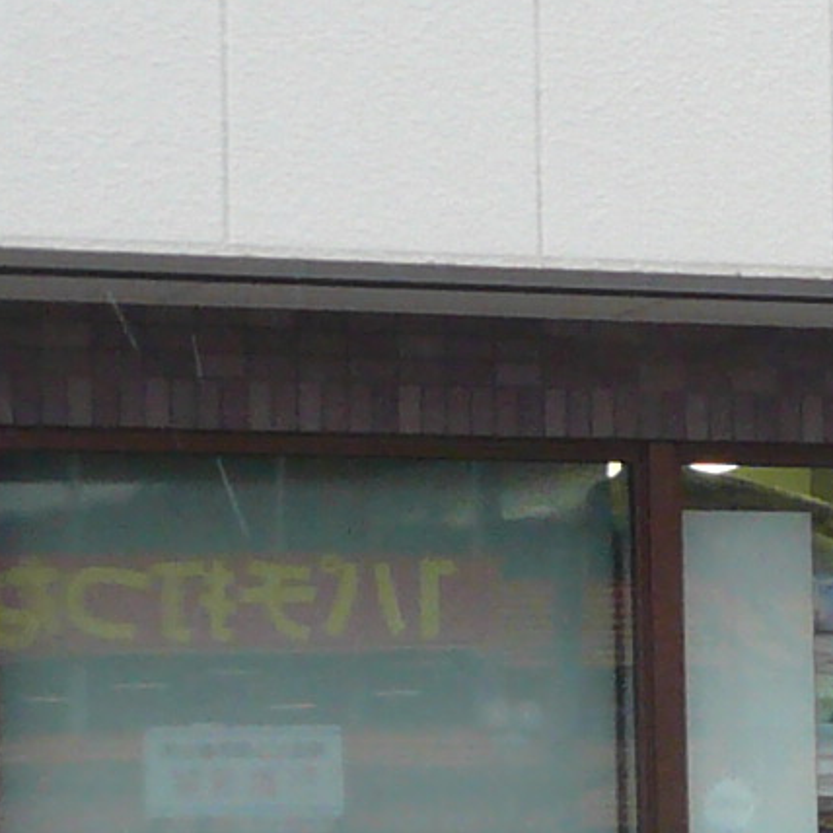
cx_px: 1547
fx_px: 5009
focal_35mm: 184
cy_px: 724
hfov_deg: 9.0
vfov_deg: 9.5
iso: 100
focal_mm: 4.7
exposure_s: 1/250
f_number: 2.8
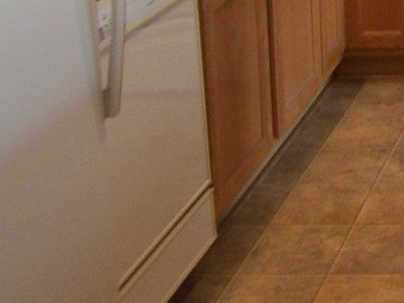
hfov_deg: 20.0
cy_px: -235
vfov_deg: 15.4
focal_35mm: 83
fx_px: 969
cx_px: 622
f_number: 2.8
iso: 80
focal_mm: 3.8
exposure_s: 1/30
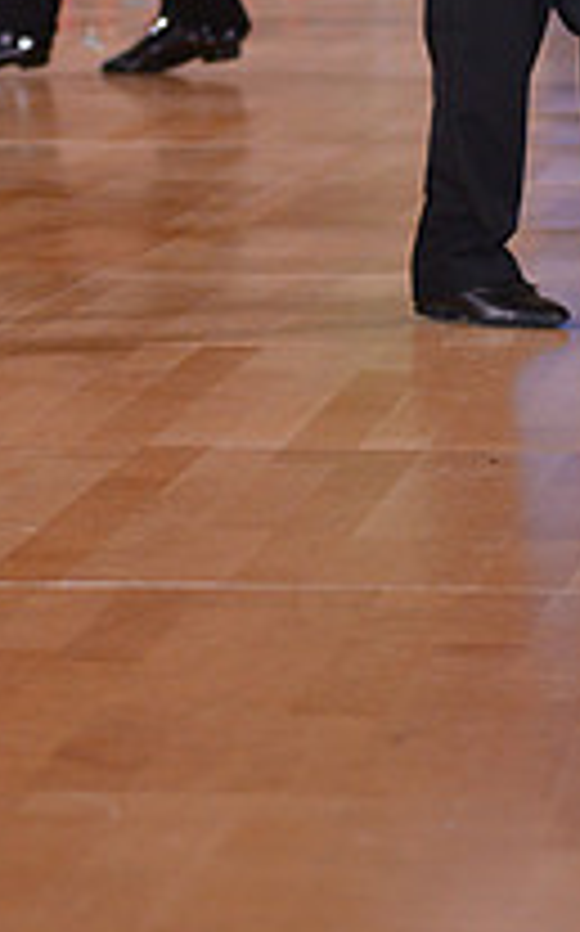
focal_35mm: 280
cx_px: 259
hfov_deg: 4.7
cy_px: -171
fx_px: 7096
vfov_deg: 7.4
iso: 2000
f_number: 5.3
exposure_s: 1/250
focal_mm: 98
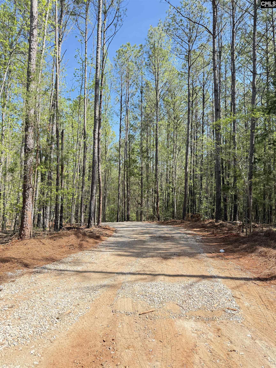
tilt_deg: +3.7
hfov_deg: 56.8
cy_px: 184
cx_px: 138
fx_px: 255
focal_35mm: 24
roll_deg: -1.3
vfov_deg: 71.6
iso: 100
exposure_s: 1/955
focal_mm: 6.76
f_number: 1.78
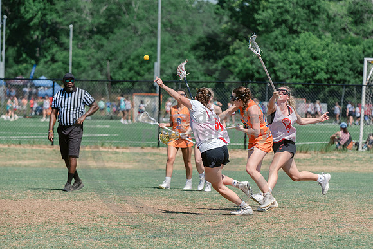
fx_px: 2662
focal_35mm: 257
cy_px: 148
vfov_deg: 5.4
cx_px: 236
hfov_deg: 8.0
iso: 400
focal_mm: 200
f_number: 5.6
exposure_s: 1/2000
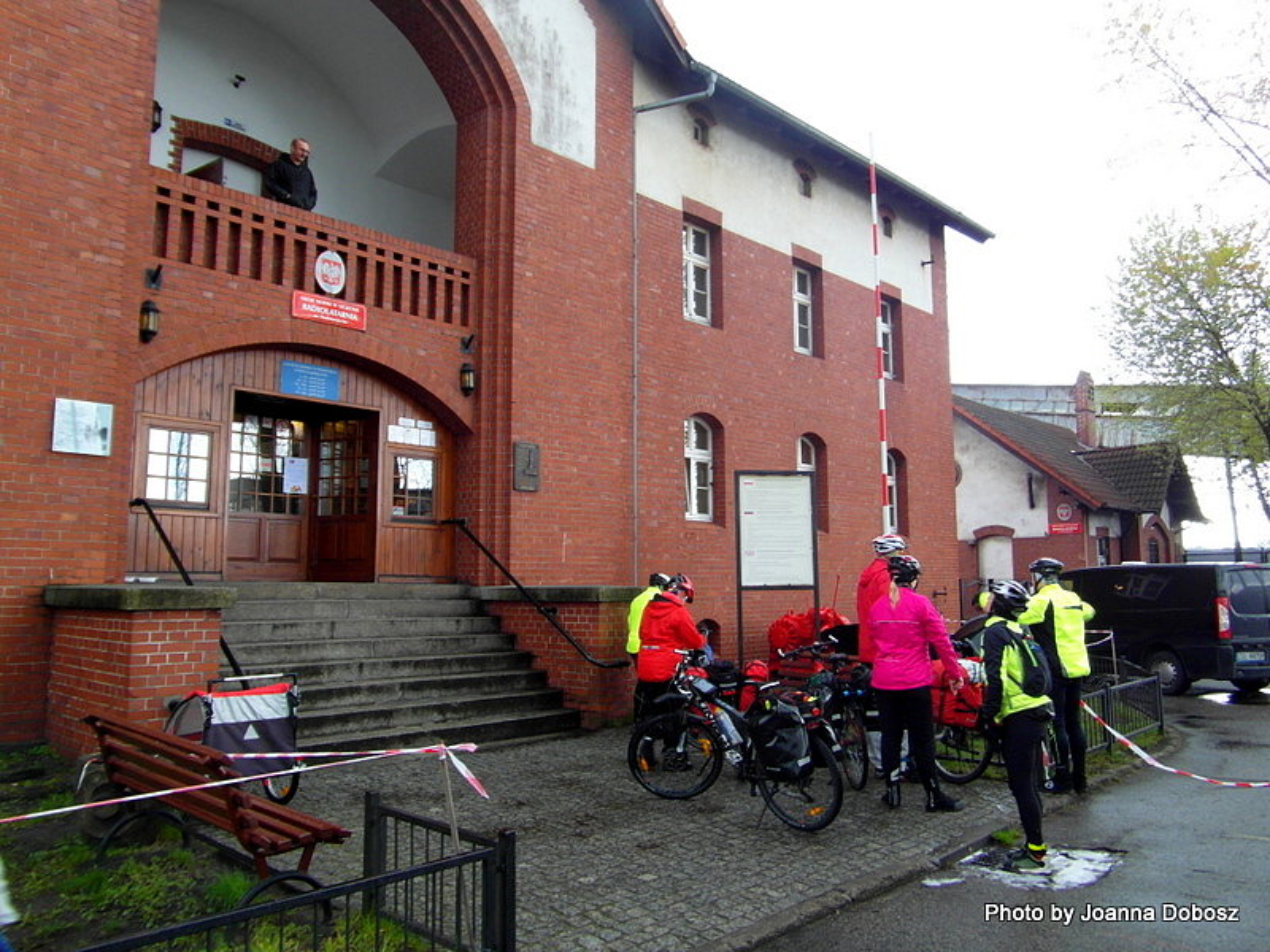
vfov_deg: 56.8
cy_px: 476
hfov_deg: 71.6
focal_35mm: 24
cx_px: 635
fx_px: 881
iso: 120
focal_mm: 4
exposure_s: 1/30
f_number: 3.2
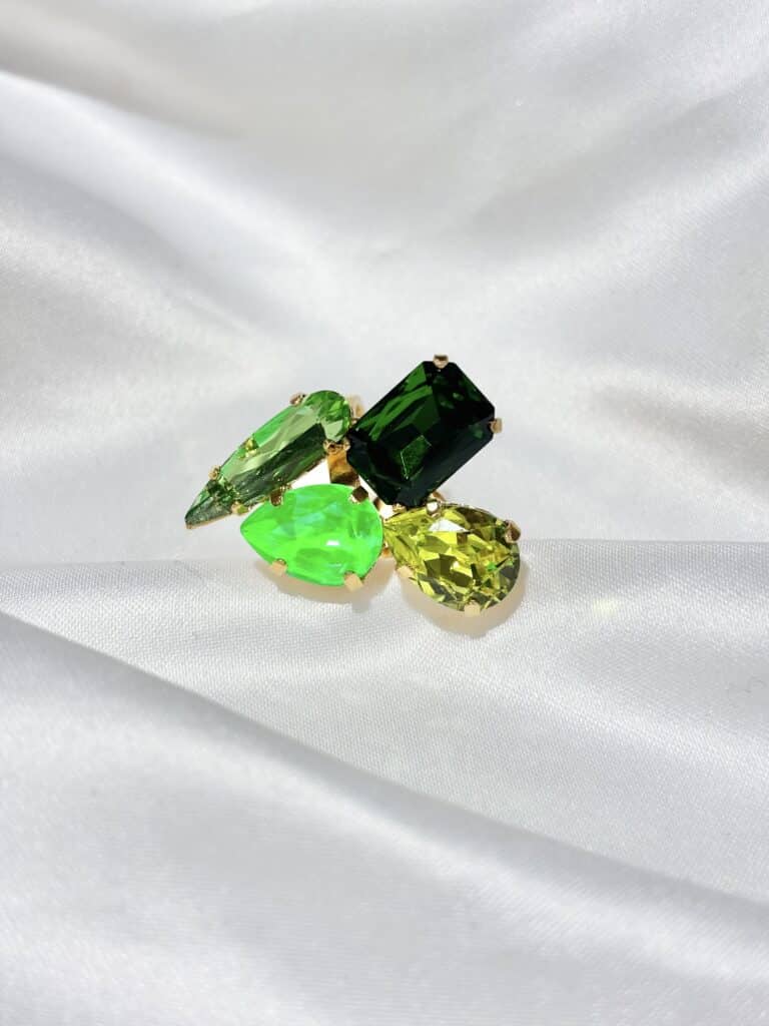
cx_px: 384
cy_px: 513
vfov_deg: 36.8
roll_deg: +5.0
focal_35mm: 52
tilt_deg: -28.6
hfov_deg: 28.0
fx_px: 1540
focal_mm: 5.96
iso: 32
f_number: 1.6
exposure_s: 1/428
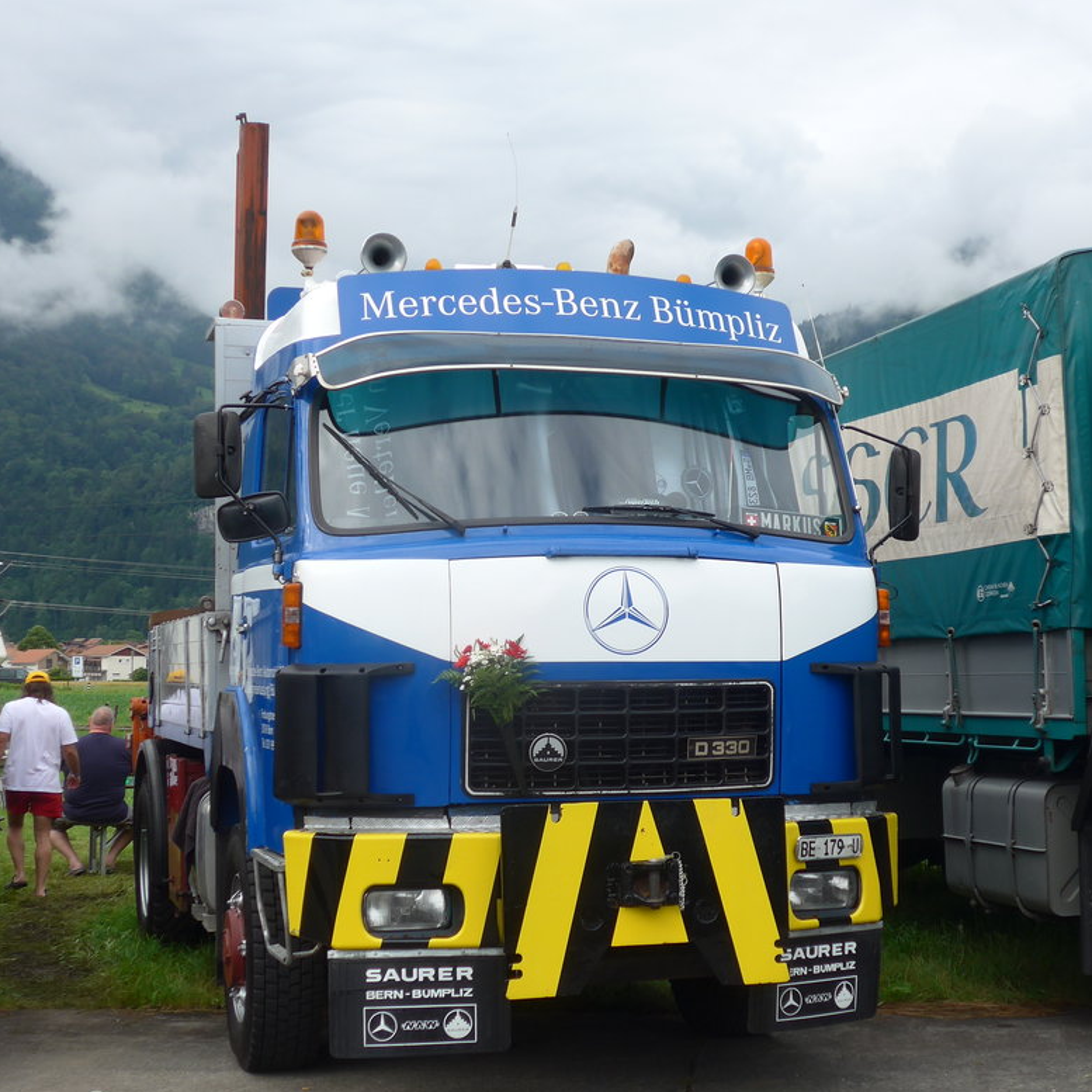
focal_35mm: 56
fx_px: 1999
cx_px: 594
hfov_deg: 30.5
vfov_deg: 30.6
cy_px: 573
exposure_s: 1/640
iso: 80
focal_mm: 8.4
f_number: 2.8
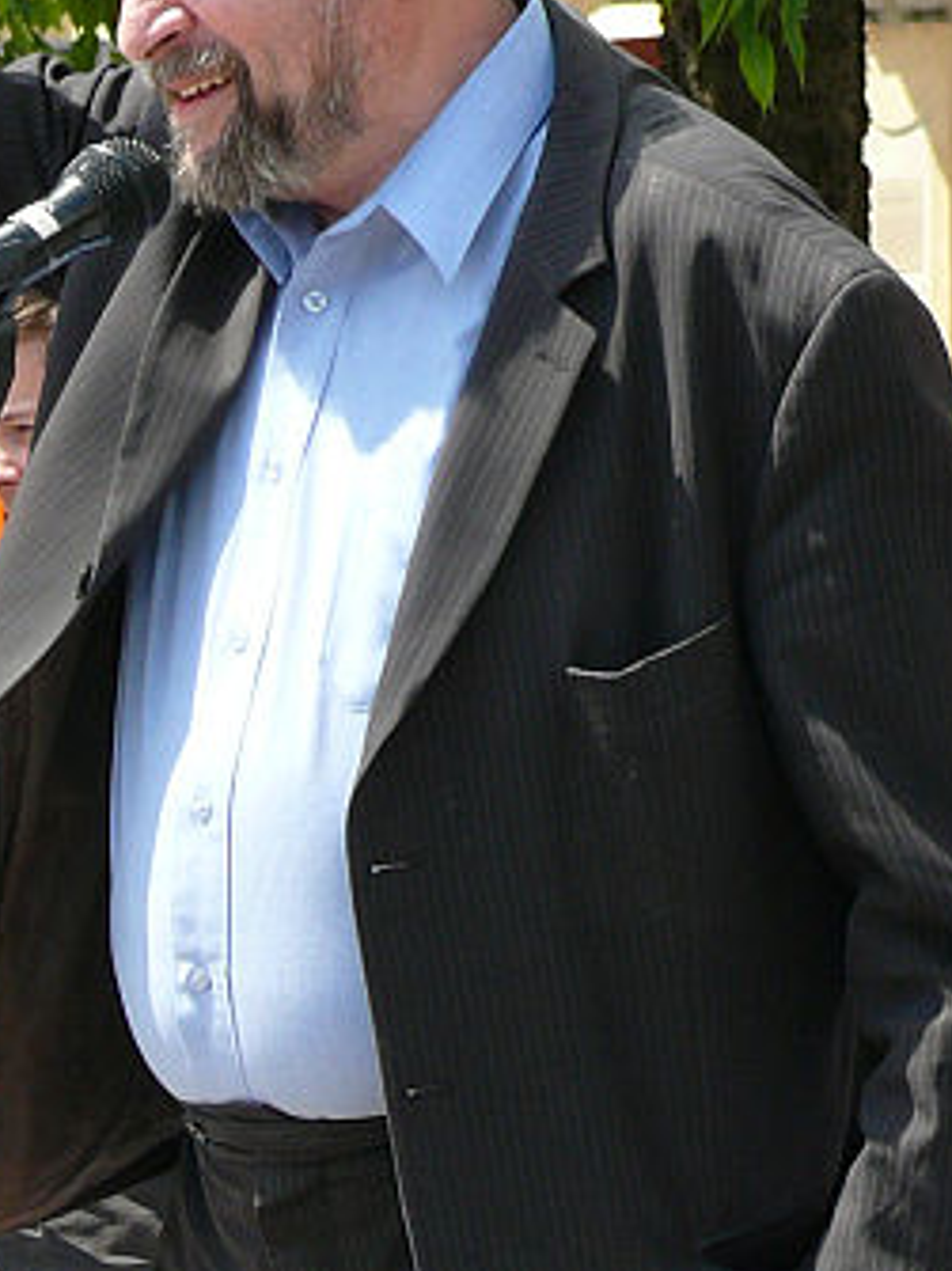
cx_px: 159
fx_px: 11558
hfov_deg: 4.7
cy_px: 524
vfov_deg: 6.3
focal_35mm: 315
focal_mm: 21
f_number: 5.6
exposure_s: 1/200
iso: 100
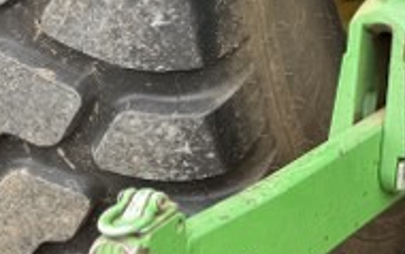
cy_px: -156
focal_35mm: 107
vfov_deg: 11.6
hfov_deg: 16.3
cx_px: 738
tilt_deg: -20.3
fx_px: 1182
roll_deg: -1.1
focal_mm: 6.76
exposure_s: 1/121
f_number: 1.78
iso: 64
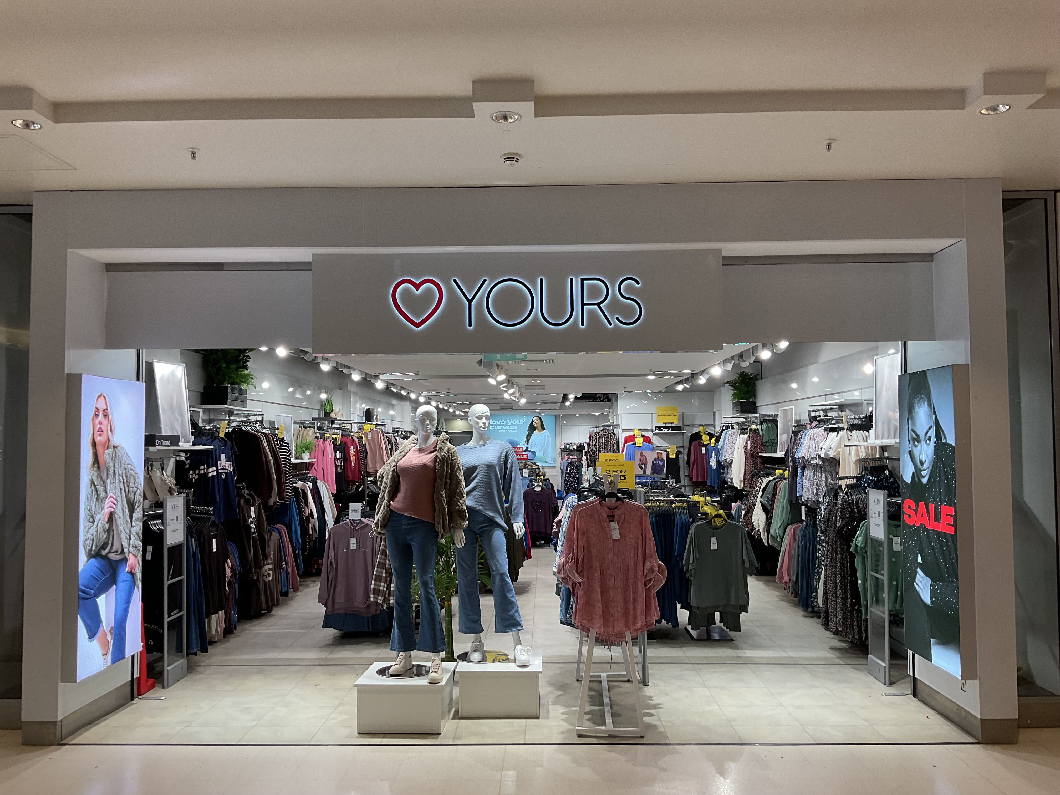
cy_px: 398
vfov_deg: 48.2
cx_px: 530
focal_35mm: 29
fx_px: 888
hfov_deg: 61.7
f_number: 1.8
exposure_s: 1/100
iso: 50
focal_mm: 3
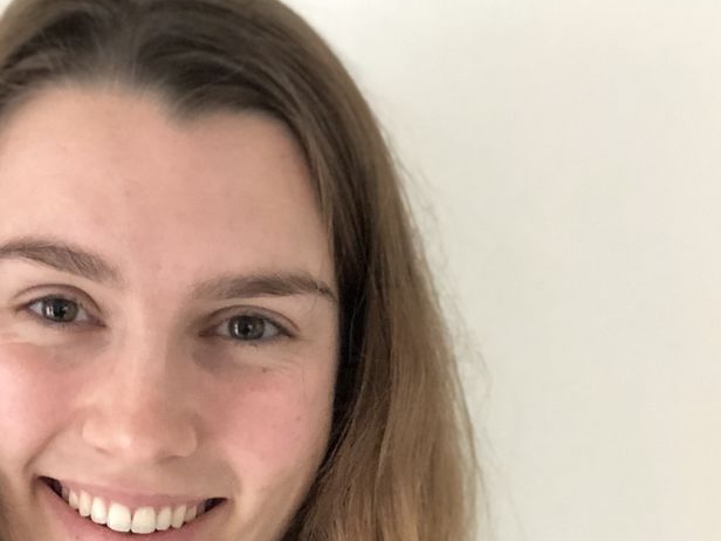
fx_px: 2312
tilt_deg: -3.7
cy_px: 423
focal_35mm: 111
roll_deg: -1.2
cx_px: 122
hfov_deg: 17.5
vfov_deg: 13.3
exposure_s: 1/30
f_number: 2.8
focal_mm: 6.6
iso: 500
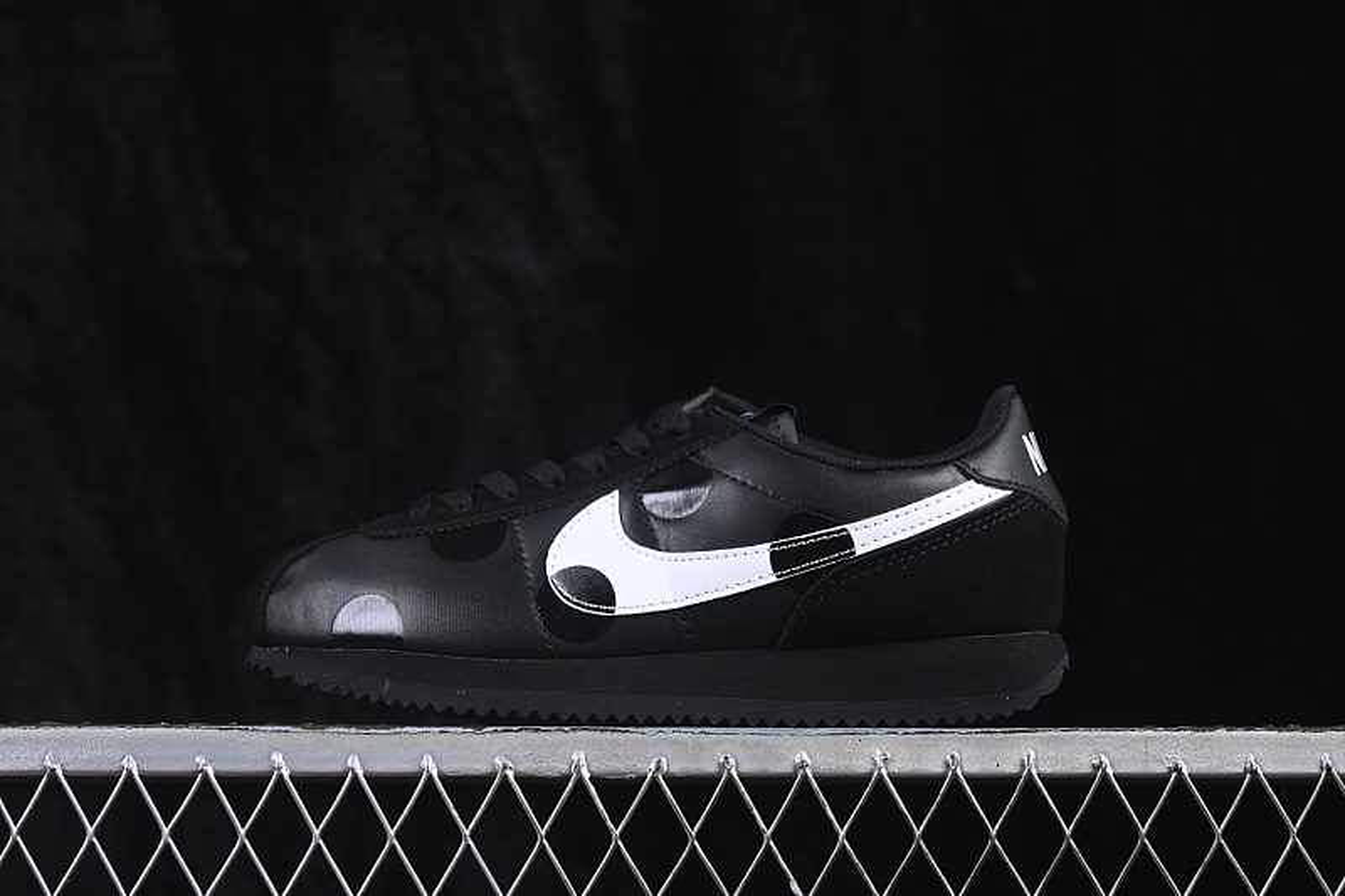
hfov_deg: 27.0
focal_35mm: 75
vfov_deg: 18.2
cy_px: 448
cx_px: 672
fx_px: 2801
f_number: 6.3
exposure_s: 1/60
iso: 160
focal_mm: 50
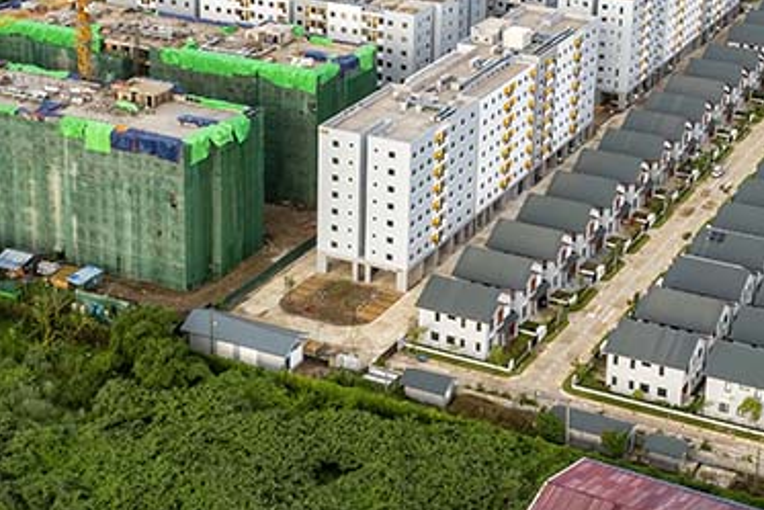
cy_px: 59
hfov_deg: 27.4
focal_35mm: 72
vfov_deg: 18.7
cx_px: 635
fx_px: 1529
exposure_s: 1/240
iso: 100
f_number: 6.3
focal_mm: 10.26
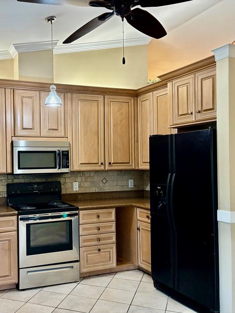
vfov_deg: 52.6
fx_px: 317
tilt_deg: +1.0
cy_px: 156
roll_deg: +1.6
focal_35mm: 35
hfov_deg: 39.6
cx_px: 59
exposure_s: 1/120
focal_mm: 5.96
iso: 200
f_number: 1.6
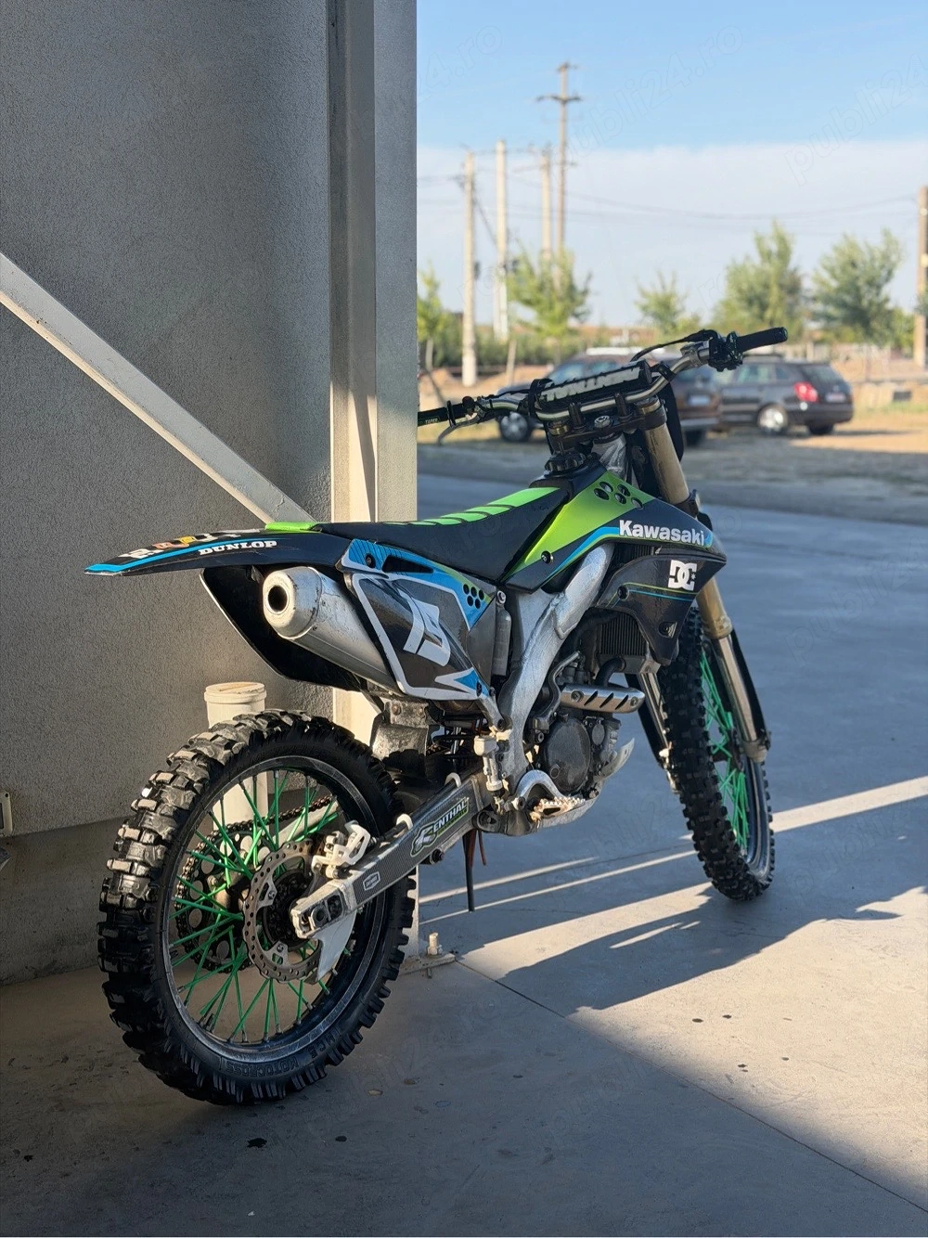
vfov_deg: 39.7
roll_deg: -0.2
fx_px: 1716
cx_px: 464
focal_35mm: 48
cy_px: 619
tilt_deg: -8.4
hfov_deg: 30.3
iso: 80
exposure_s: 1/1838
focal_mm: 6.76
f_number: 1.78
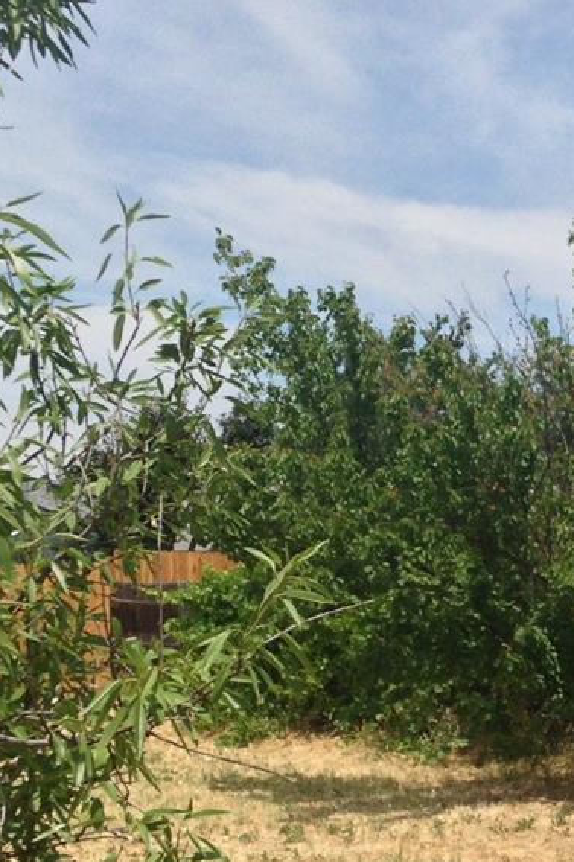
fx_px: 2178
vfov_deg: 22.2
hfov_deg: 14.6
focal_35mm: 91
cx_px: 673
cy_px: 637
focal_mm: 4.12
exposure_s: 1/1748
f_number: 2.4
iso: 50
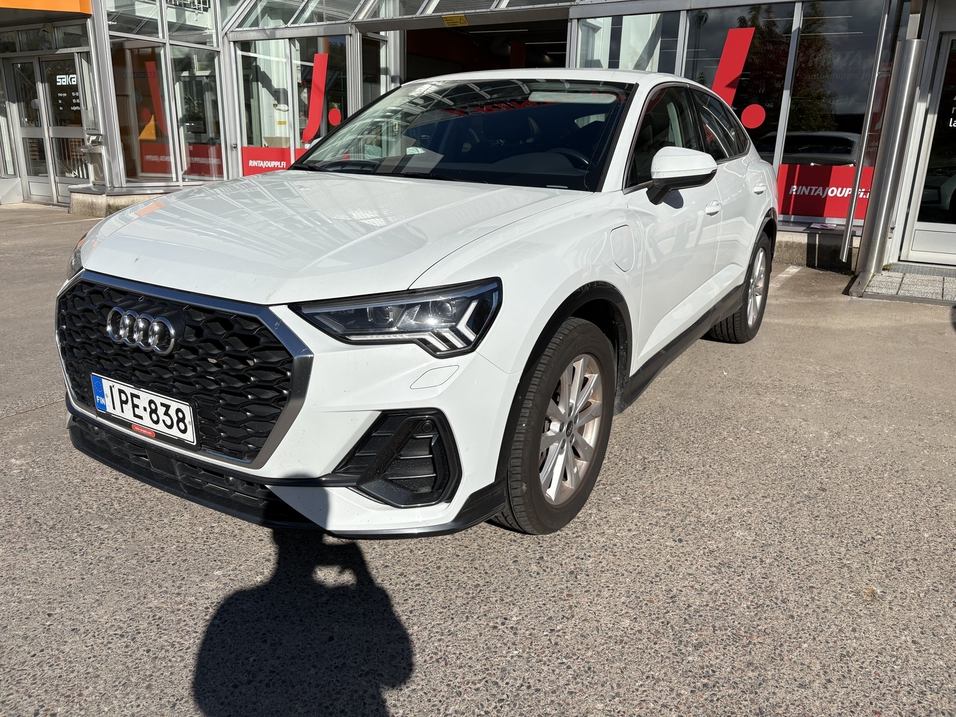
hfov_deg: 67.3
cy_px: 358
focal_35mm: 26
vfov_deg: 53.1
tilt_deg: -15.6
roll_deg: -1.5
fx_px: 718
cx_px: 478
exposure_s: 1/8850
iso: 50
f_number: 1.6
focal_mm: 5.96
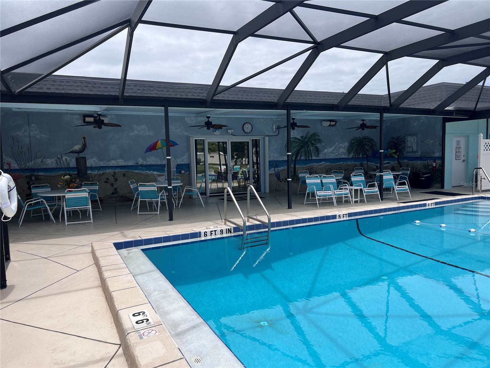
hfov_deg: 67.3
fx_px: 368
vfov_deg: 53.1
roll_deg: +1.9
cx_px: 245
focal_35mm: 26
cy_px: 184
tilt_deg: -4.2
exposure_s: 1/3077
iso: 50
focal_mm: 5.7
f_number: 1.5
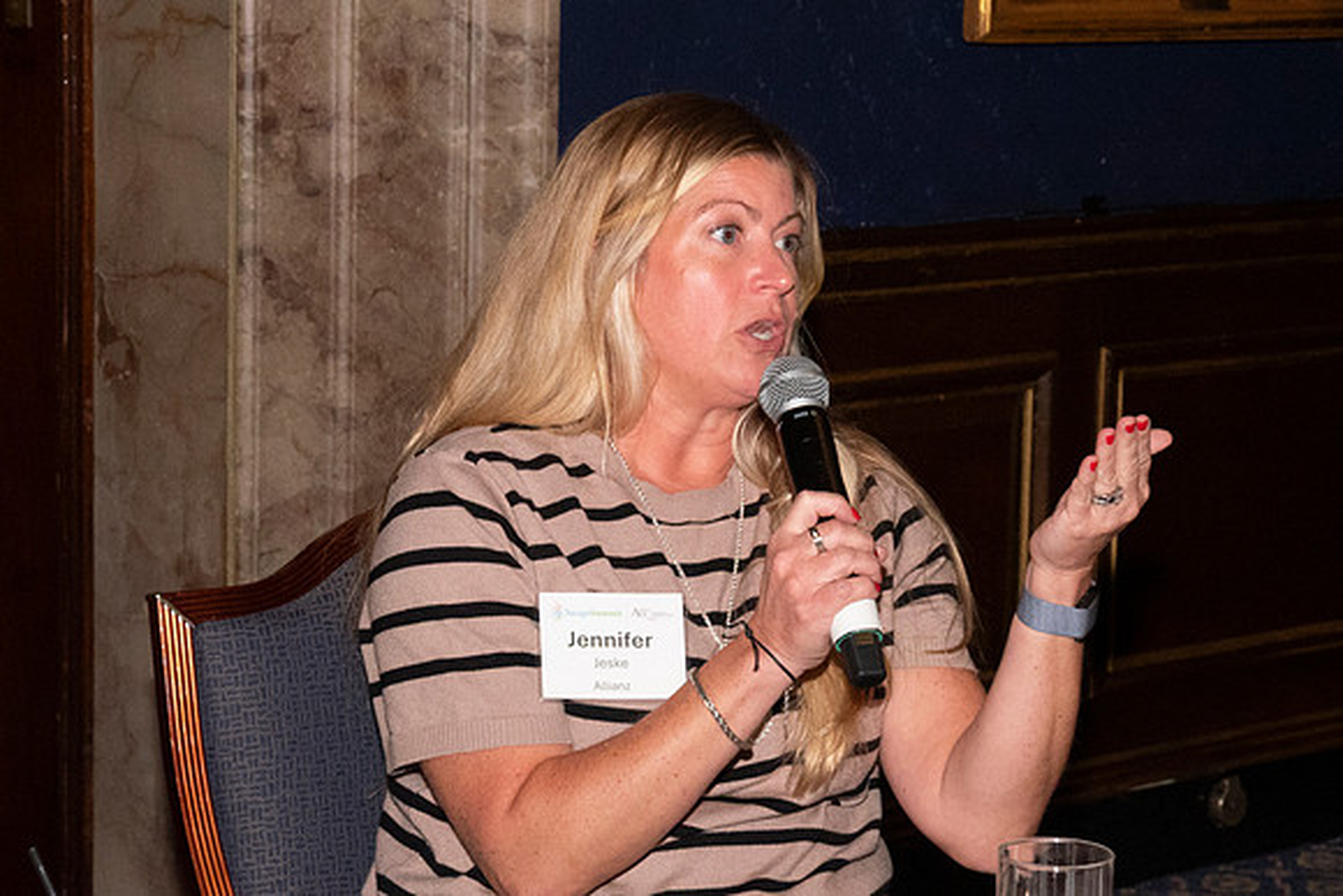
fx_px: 3858
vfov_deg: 13.2
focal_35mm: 103
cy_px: 381
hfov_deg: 19.7
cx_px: 672
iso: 4000
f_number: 11
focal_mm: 60
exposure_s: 1/60
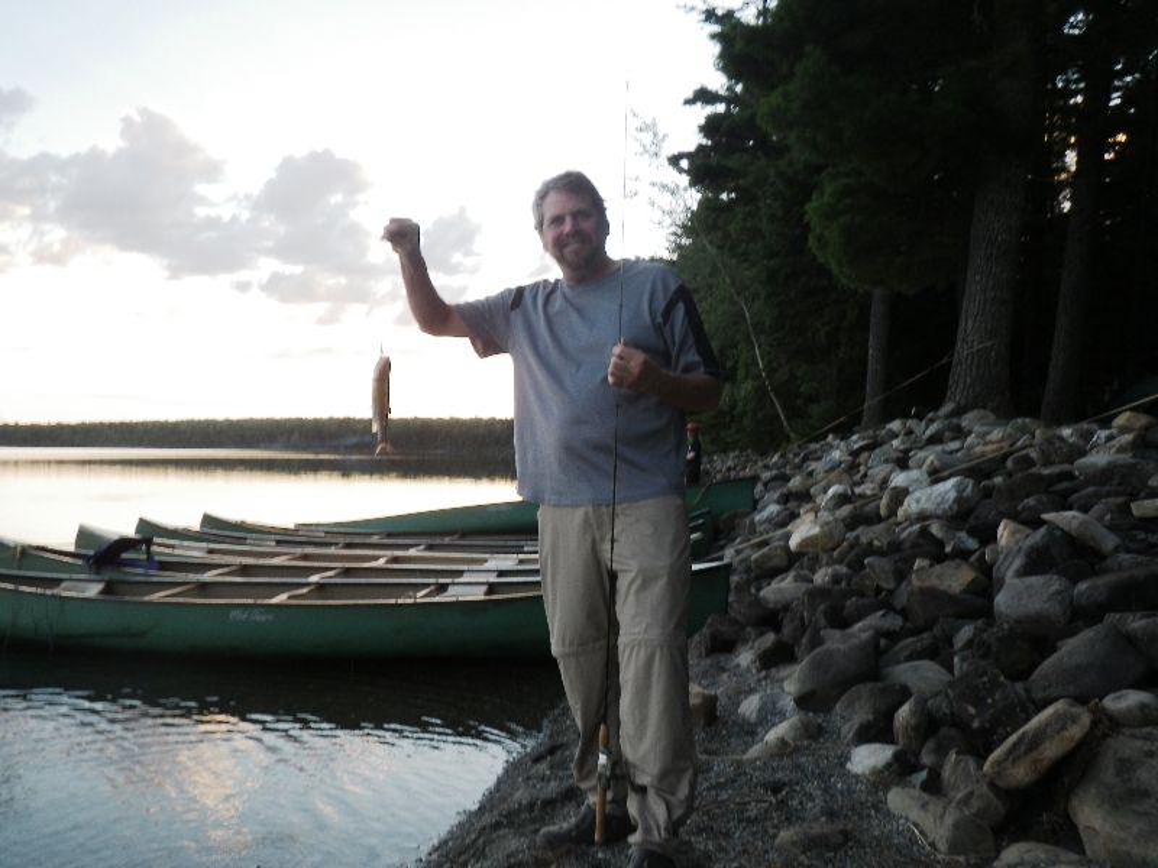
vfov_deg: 49.7
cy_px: 434
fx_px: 937
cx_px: 579
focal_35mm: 28
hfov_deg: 63.4
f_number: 3.5
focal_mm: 5
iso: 80
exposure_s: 1/60
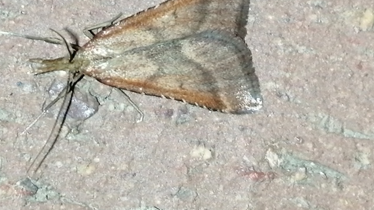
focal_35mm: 151
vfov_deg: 8.0
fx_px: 1497
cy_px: 40
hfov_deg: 14.2
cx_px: 214
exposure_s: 1/33.3
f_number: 1.8
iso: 100
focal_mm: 3.46
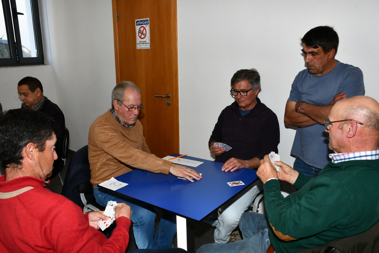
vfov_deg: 43.6
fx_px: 316
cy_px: 126
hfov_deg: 61.9
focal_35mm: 30
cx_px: 190
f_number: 7.1
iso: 200
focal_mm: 20
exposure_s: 1/60
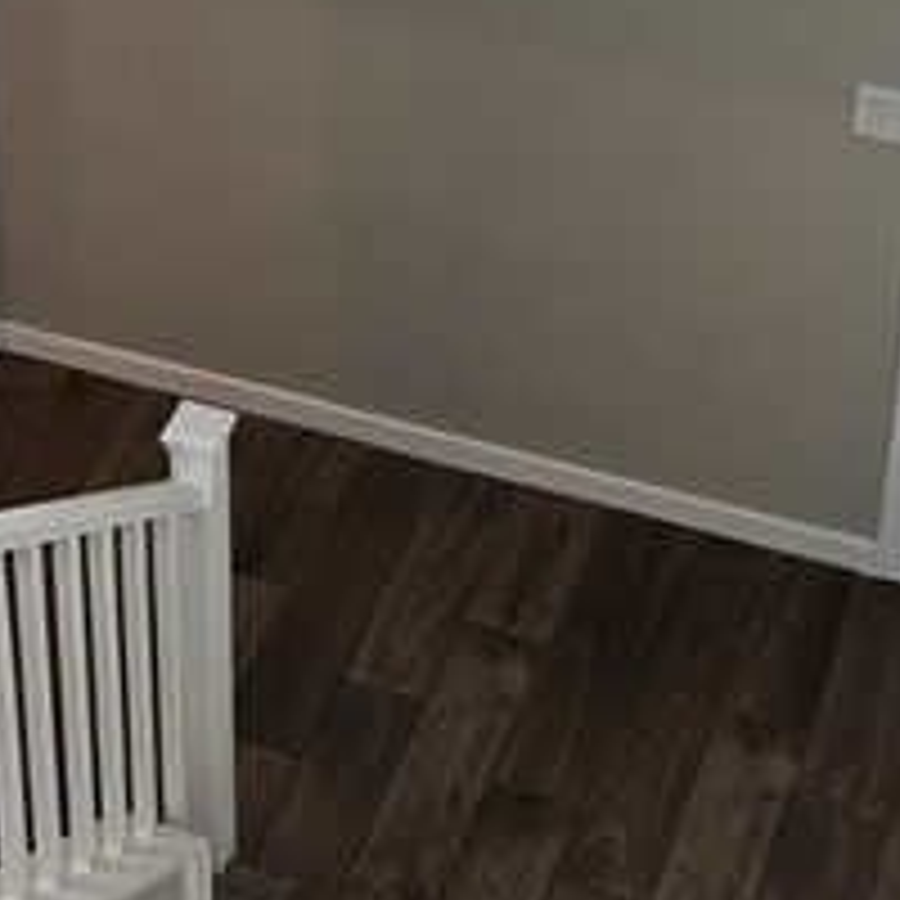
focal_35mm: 104
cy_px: 9
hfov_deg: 16.6
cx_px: 122
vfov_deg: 16.4
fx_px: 3059
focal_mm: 5.4
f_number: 1.8
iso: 64
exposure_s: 1/120
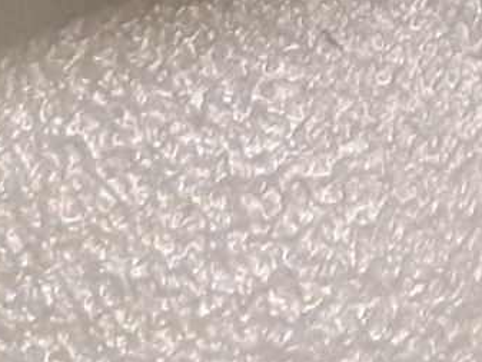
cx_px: 874
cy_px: -688
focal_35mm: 158
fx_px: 2201
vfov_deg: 8.1
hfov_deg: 11.6
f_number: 1.7
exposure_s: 1/50
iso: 200
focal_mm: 3.93
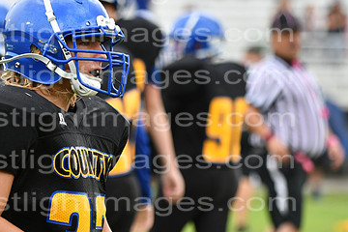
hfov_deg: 6.1
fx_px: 3267
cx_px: 77
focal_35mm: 338
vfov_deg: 4.1
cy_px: 141
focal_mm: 140
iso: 800
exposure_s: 1/2000
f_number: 3.5
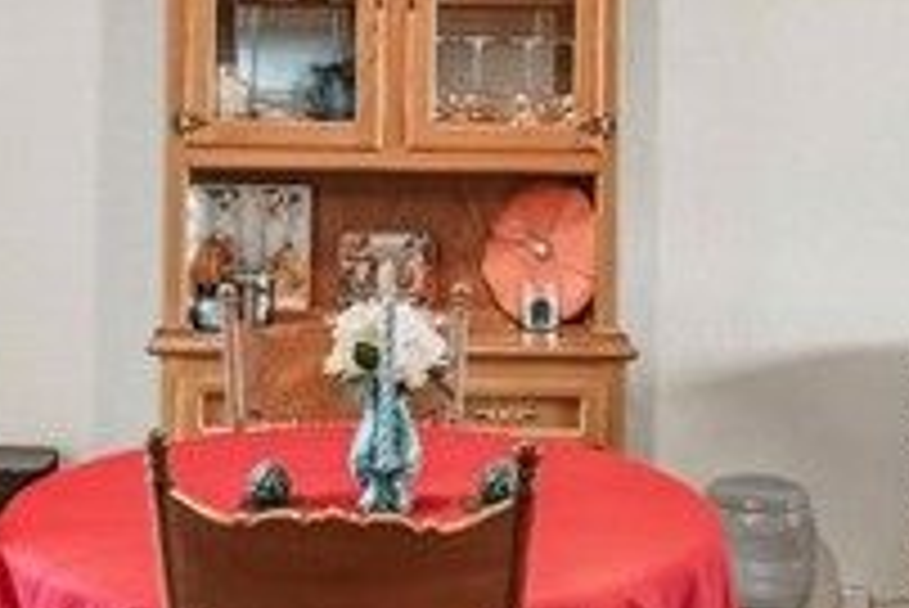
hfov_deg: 28.4
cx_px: 504
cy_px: 88
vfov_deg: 19.0
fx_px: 1794
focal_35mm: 71
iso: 1600
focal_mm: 14
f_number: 9
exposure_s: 1/60
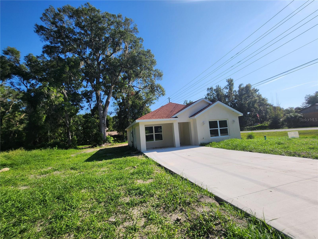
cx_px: 159
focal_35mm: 13
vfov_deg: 89.9
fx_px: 119
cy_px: 120
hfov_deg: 106.2
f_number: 2.2
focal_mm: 1.7
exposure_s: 1/1297
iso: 32
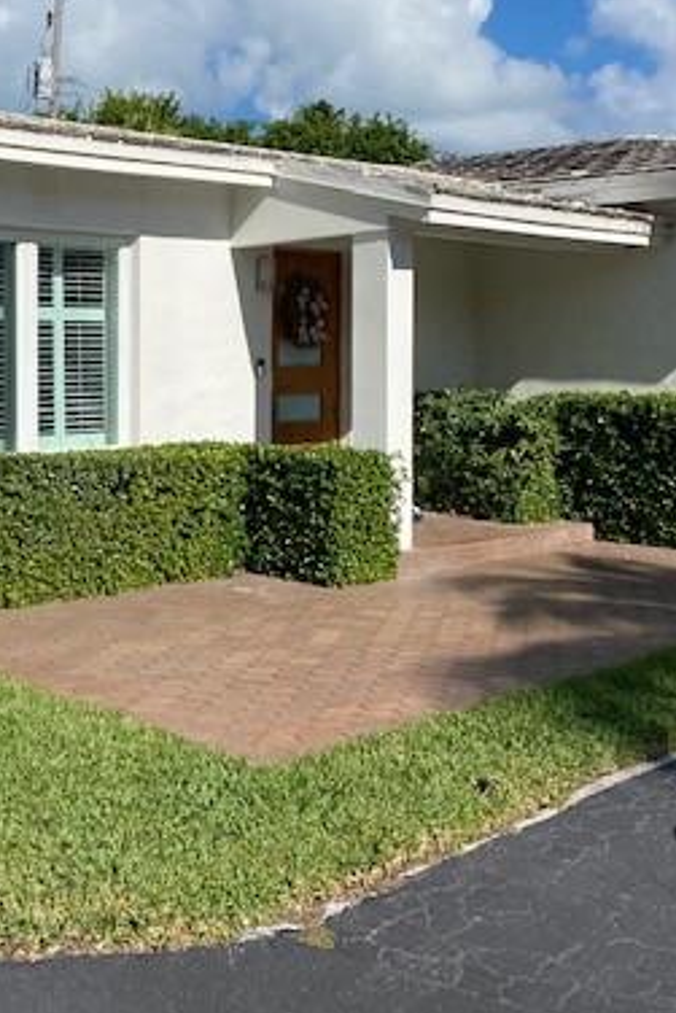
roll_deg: +0.6
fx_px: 1294
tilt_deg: -3.7
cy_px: 410
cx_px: 32
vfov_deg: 42.5
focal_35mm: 46
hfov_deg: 27.9
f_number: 1.8
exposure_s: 1/5495
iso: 32
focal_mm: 4.25
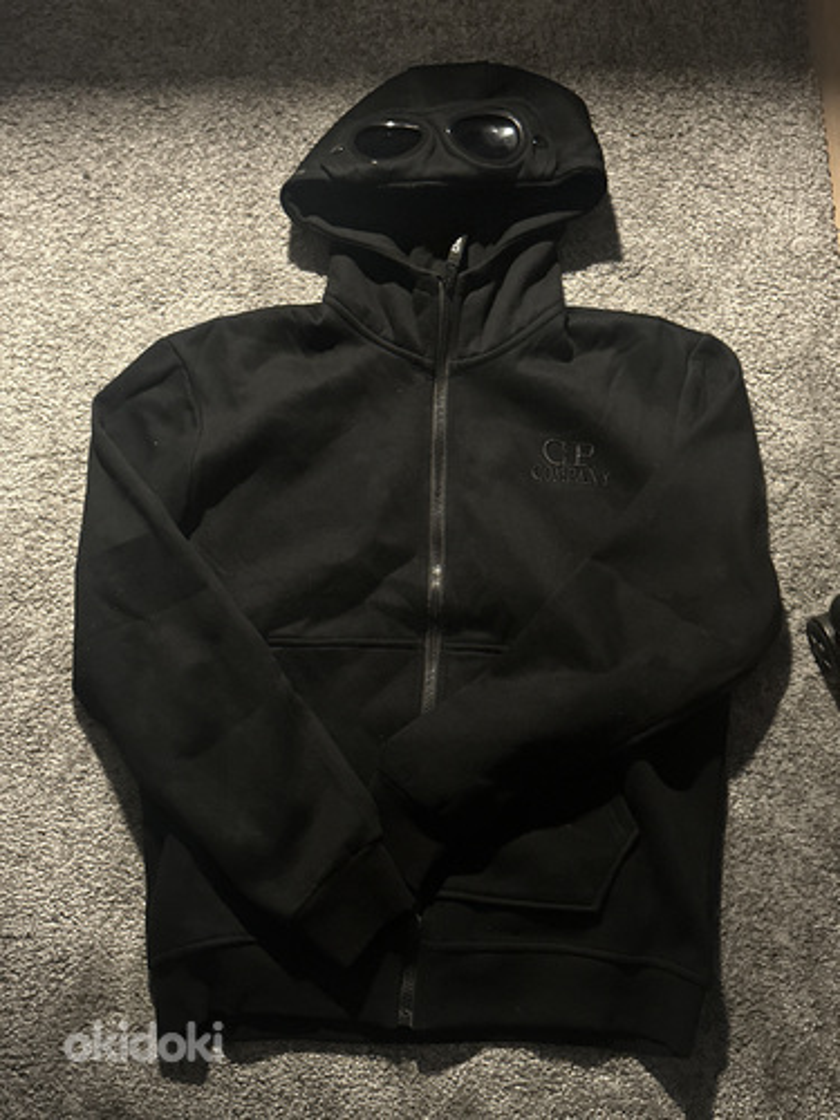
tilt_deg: -81.2
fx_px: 1553
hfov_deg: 30.3
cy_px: 560
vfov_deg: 39.7
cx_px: 420
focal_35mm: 48
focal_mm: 6.86
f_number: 1.78
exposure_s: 1/20
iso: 1000
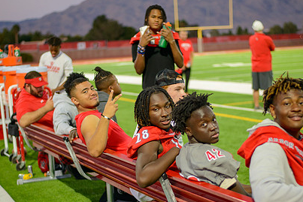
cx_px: 156
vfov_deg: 18.9
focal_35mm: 72
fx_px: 606
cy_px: 136
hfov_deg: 28.1
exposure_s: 1/200
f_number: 1.8
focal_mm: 50
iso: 400
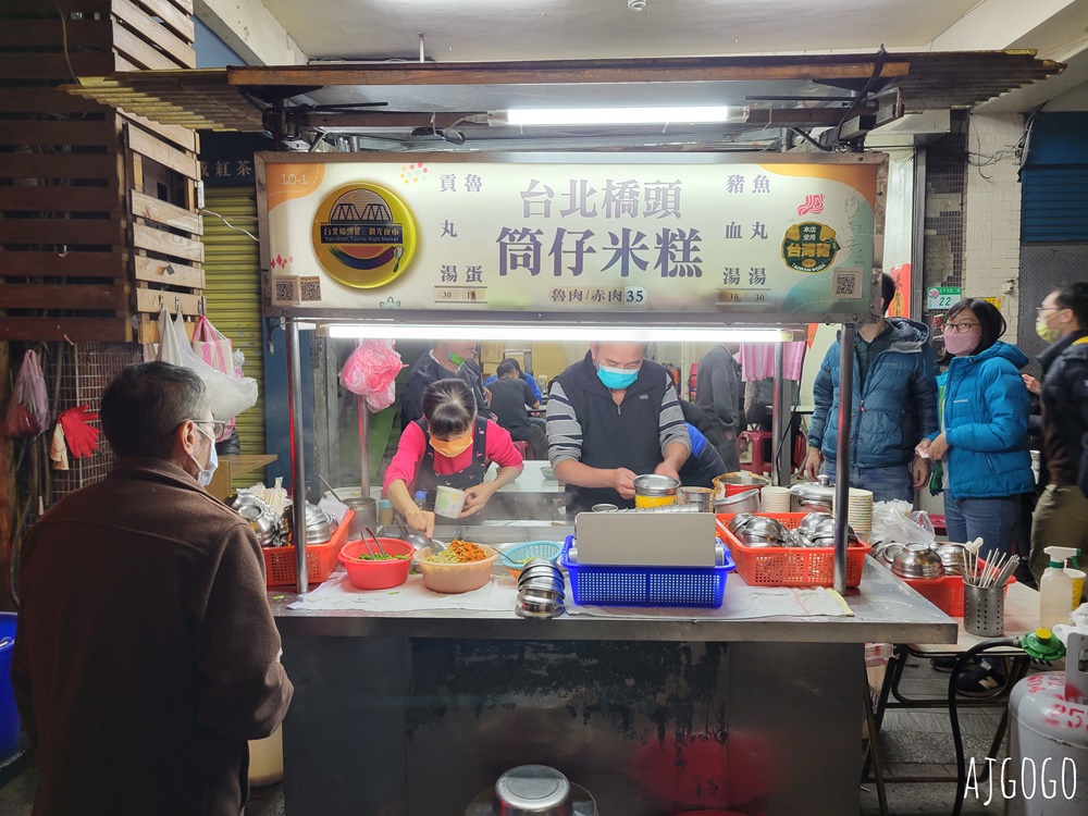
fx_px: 817
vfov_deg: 53.1
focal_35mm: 26
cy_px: 408
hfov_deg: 67.3
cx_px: 544
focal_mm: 5.4
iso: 160
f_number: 1.8
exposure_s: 1/40
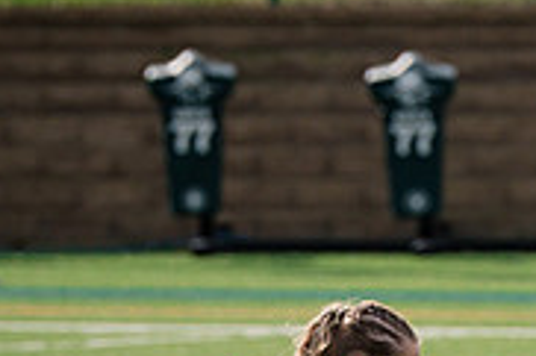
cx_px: 738
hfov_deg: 2.0
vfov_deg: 1.4
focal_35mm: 1008
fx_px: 14994
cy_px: 535
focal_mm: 200
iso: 200
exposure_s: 1/2000
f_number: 4
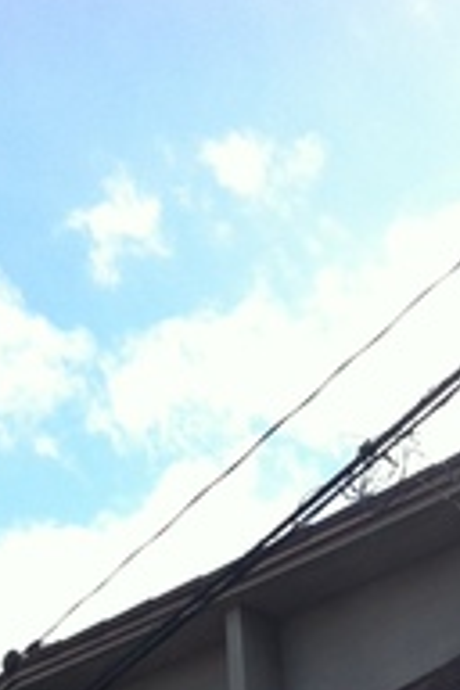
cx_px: 322
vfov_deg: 18.5
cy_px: 943
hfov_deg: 13.5
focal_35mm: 101
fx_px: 1936
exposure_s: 1/943
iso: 80
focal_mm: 3.85
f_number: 2.8
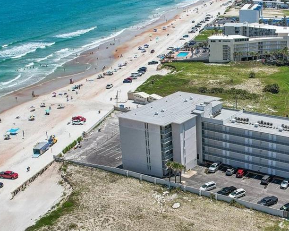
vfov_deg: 28.1
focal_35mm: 54
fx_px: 462
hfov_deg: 33.6
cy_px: 120
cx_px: 235
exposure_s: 1/3200
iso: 110
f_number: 2.8
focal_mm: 8.4
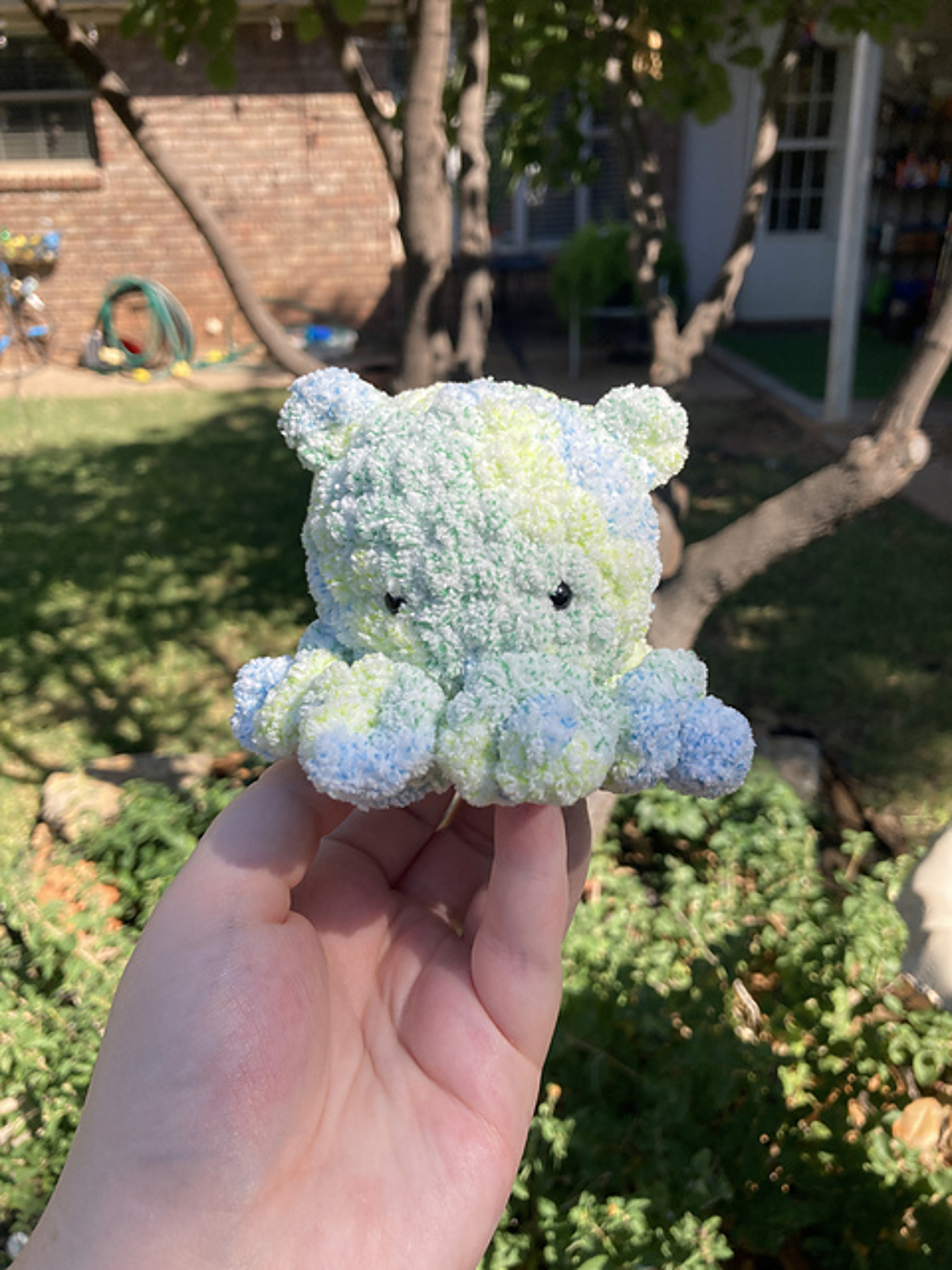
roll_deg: +0.4
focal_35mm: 28
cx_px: 476
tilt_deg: -23.2
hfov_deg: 49.7
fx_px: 1027
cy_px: 635
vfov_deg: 63.4
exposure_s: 1/1130
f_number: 1.8
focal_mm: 3.99
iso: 20
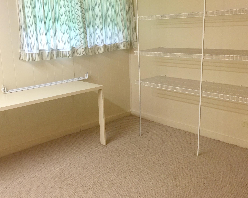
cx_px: 114
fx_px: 279
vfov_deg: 39.0
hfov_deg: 47.9
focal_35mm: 38
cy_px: 80
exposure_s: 1/30
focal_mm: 4.15
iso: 125
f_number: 2.2
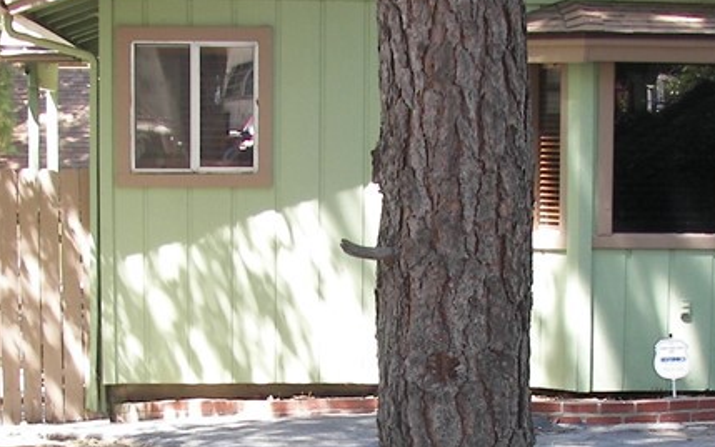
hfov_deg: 22.8
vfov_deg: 14.0
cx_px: 340
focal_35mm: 91
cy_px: 515
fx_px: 1773
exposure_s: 1/50
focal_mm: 6
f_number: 2.8
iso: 50
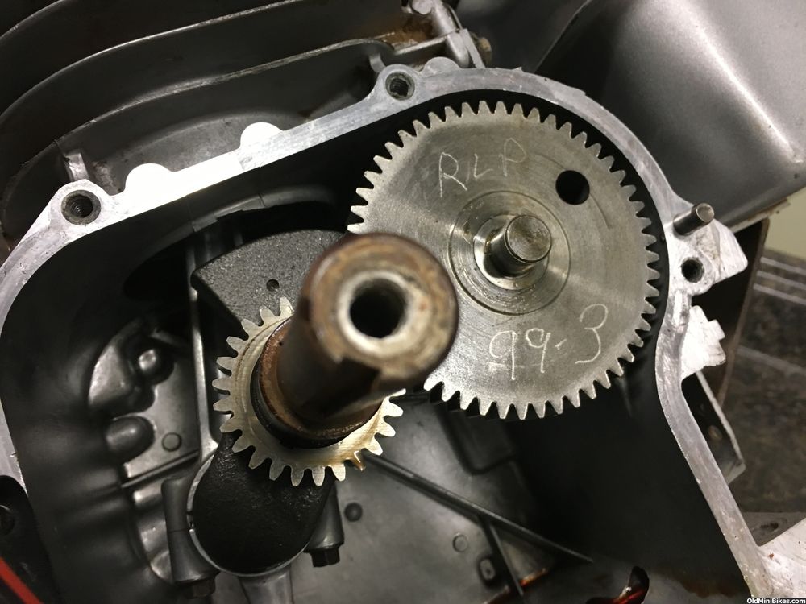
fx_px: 675
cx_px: 403
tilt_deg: -28.1
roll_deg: -4.3
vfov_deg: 48.2
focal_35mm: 29
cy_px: 302
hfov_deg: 61.7
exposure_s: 1/30
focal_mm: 4.15
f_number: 2.2
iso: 160
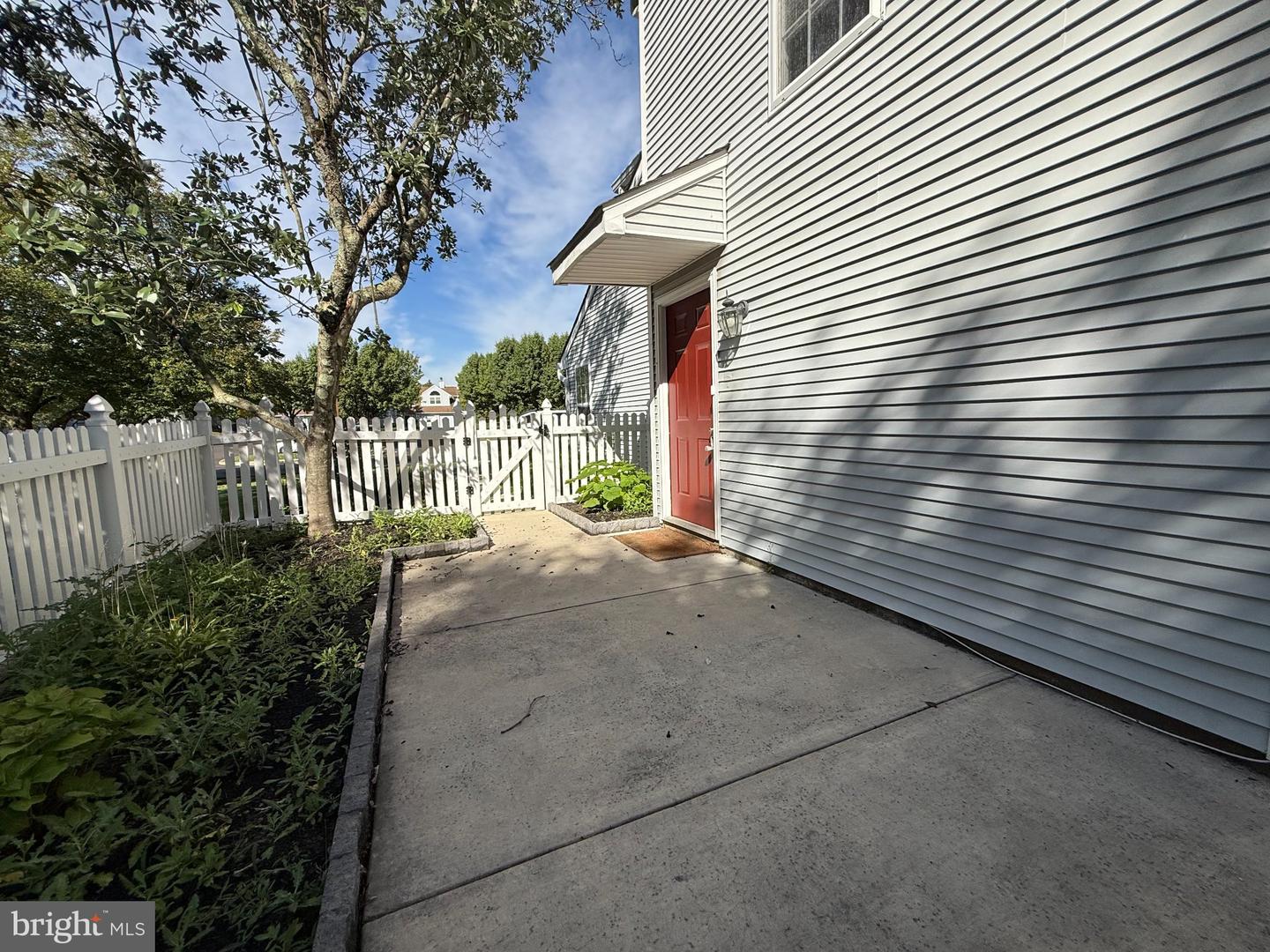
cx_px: 635
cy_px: 476
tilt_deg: -7.1
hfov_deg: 102.1
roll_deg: +1.5
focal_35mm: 14
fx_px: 514
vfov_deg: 85.7
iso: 50
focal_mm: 2.22
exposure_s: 1/2717
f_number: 2.2
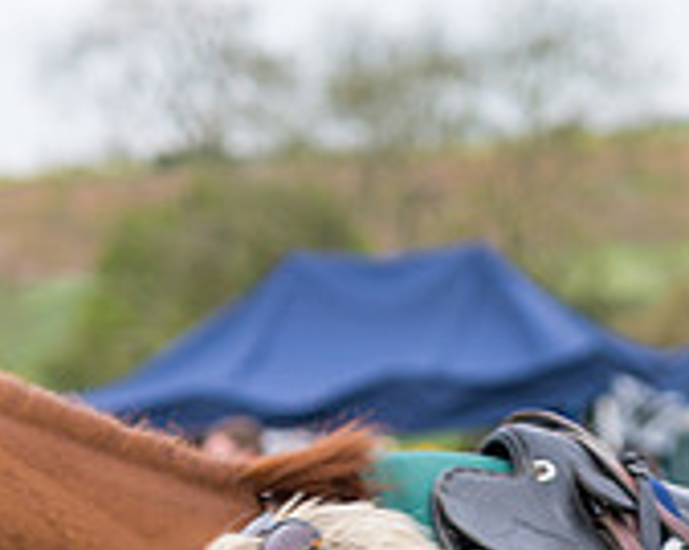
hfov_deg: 5.4
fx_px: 7296
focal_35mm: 358
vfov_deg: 4.3
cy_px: 773
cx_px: 435
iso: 50
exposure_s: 1/160
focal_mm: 94
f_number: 4
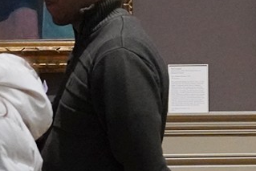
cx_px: 233
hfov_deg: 10.9
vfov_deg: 7.3
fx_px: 1337
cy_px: 4
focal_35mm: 188
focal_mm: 30
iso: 8000
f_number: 5
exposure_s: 1/100
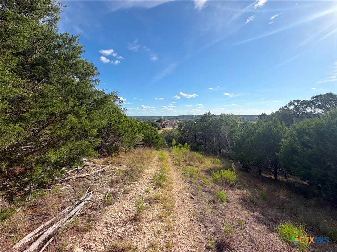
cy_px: 126
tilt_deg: -3.5
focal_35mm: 14
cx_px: 168
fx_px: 136
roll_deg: +0.2
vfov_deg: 85.7
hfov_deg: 102.1
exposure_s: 1/1050
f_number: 2.2
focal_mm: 2.22
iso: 20
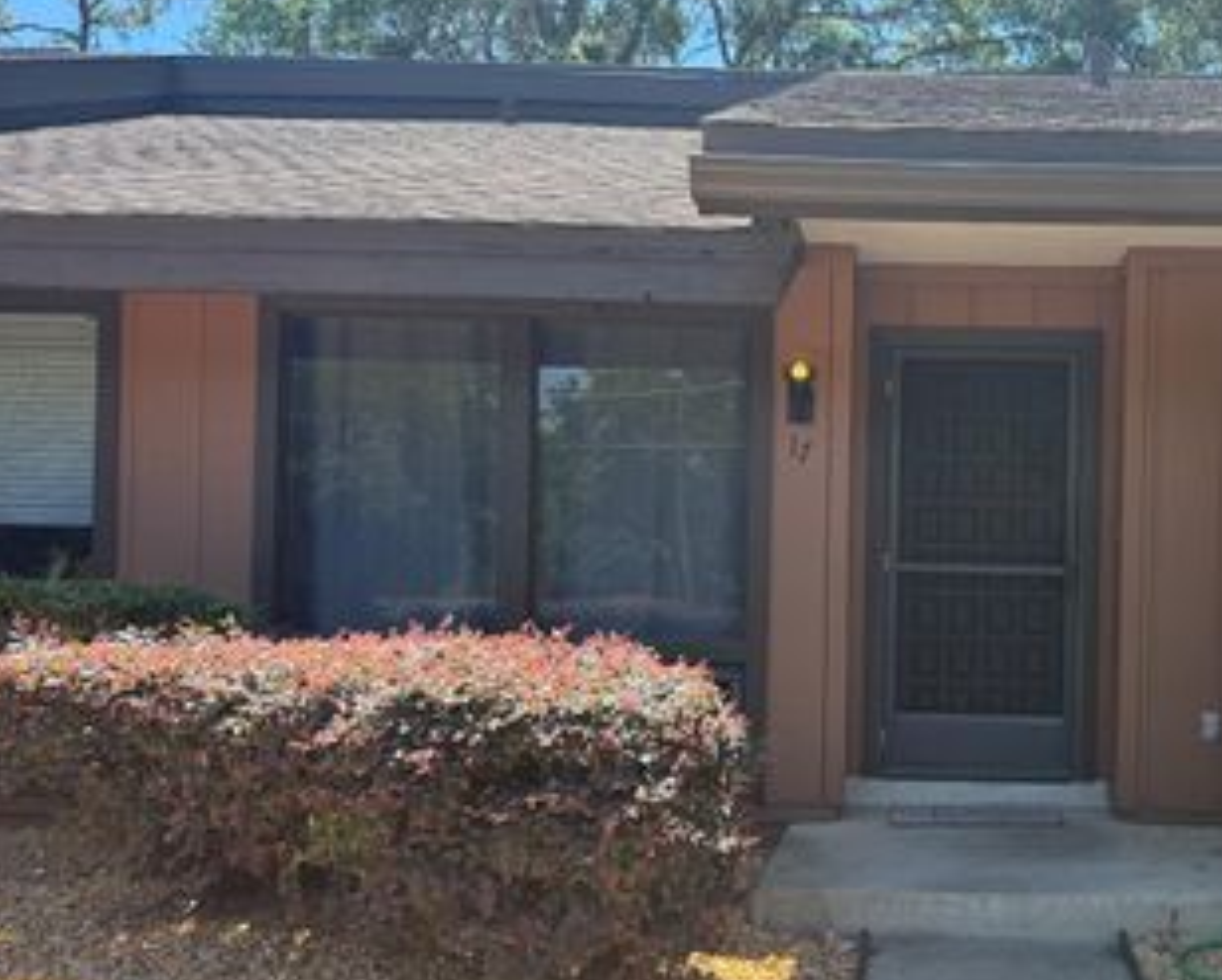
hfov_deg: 45.9
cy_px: 553
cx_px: 944
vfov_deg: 39.1
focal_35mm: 38
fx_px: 1376
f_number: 1.78
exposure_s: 1/1193
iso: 80
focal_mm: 6.76
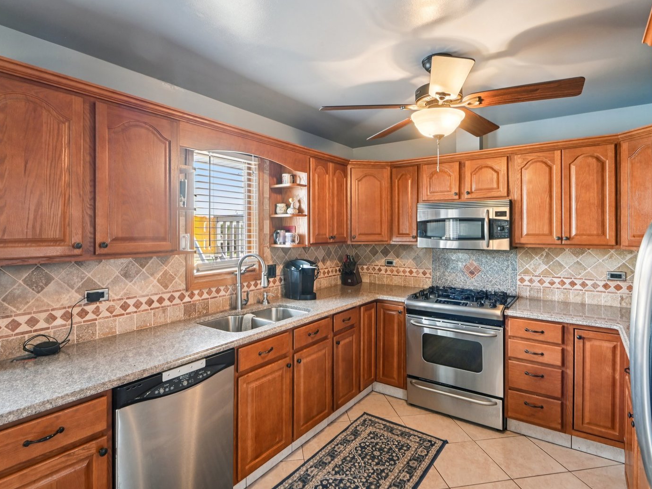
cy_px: 246
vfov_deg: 71.6
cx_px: 330
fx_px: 339
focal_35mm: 18
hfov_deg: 87.8
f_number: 13
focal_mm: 16
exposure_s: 1/8
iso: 400
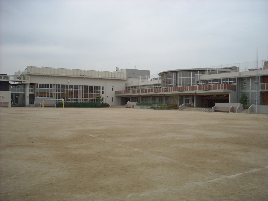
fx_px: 271
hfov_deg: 52.6
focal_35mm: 35
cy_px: 100
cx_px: 134
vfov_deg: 40.7
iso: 64
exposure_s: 1/260
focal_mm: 5.7
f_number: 5.6
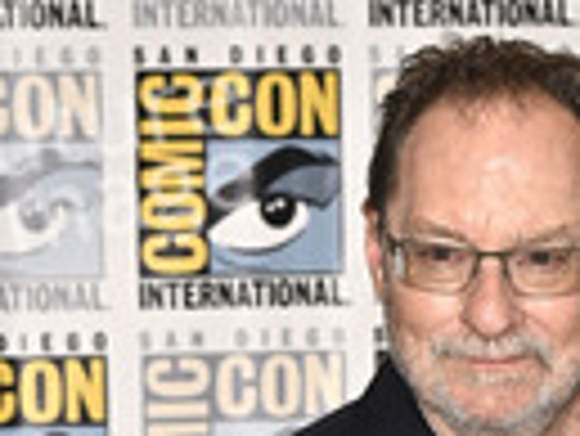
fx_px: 3790
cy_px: 859
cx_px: 513
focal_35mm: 226
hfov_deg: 8.7
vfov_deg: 6.4
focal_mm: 76
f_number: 5.6
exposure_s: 1/250
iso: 2500
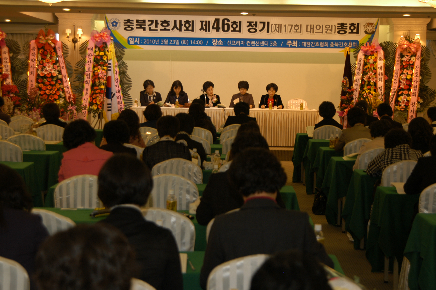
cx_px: 218
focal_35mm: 72
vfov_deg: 18.9
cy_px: 145
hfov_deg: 28.1
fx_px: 871
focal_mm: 48
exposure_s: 1/50
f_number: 4
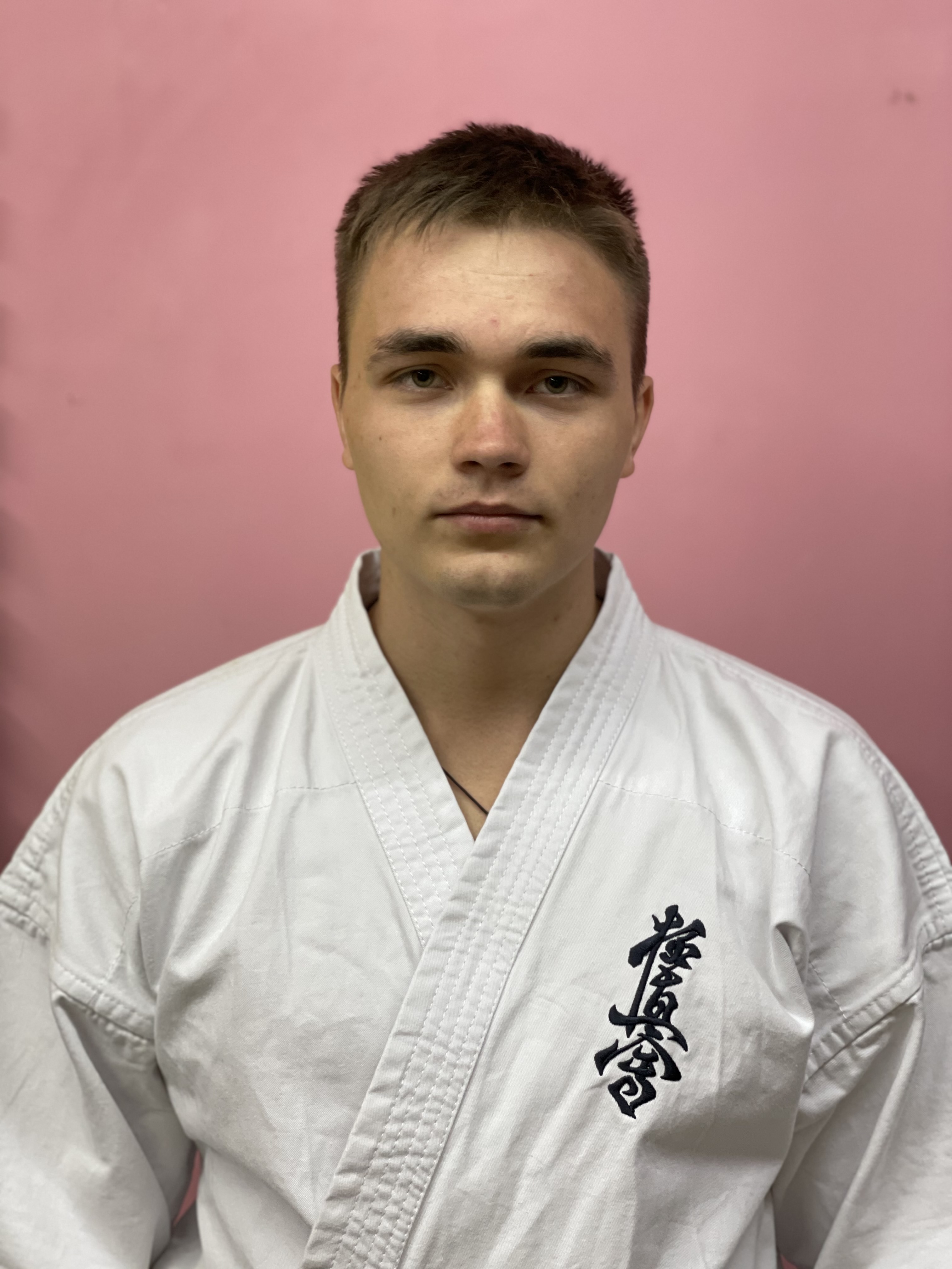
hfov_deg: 28.0
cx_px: 476
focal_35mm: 52
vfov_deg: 36.8
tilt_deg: -3.4
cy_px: 634
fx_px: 1907
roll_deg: +0.8
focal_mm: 6
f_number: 2
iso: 160
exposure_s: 1/33
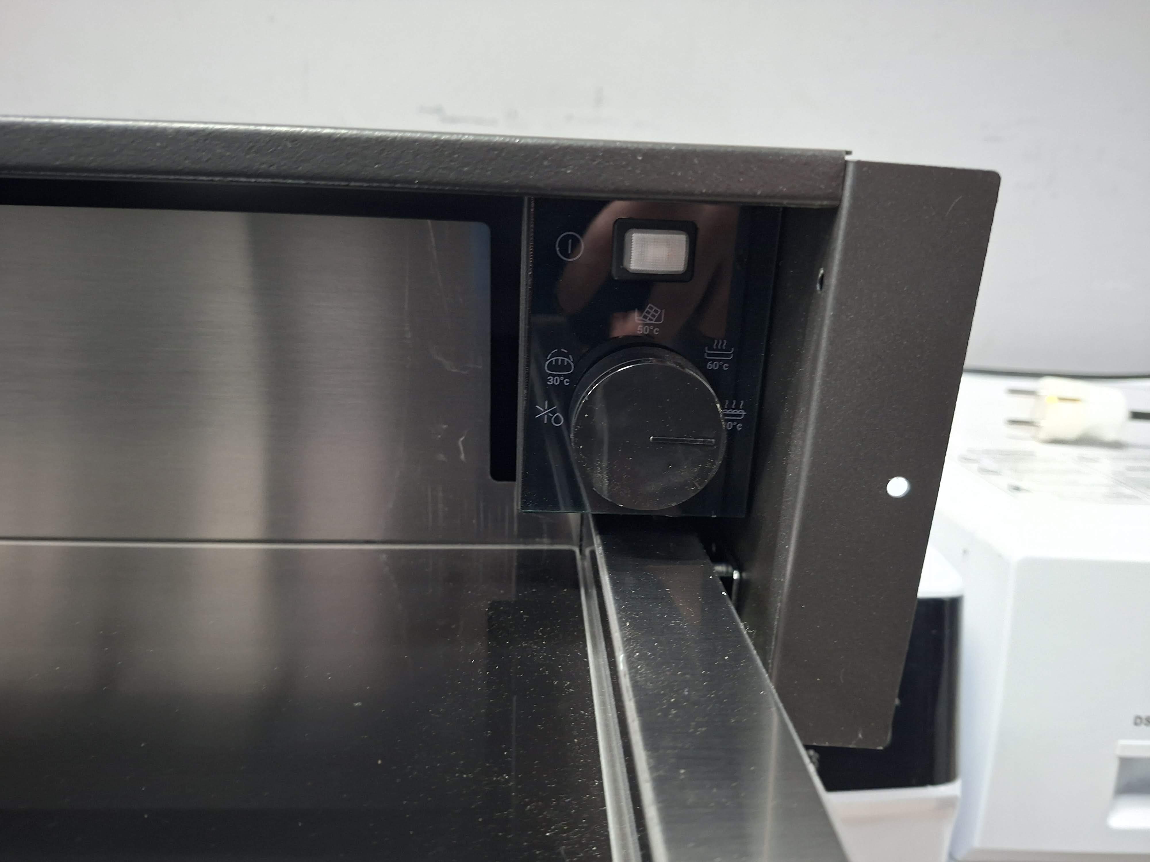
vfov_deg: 58.9
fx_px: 764
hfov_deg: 73.9
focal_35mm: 23
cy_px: 431
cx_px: 575
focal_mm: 5.54
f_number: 1.8
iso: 500
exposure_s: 1/25
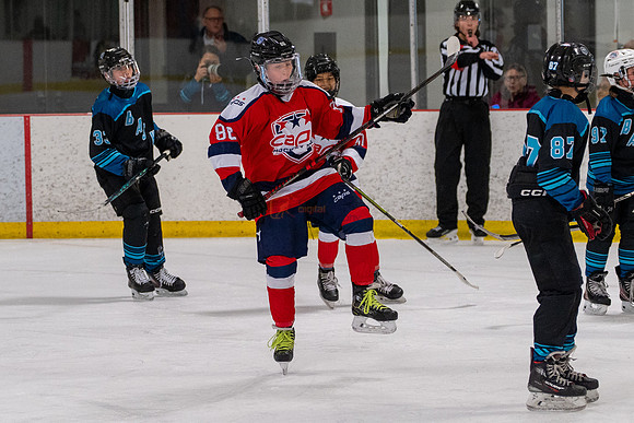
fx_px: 3401
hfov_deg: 10.6
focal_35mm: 193
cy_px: 222
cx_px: 316
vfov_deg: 7.1
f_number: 3.2
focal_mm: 92
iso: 2000
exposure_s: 1/800
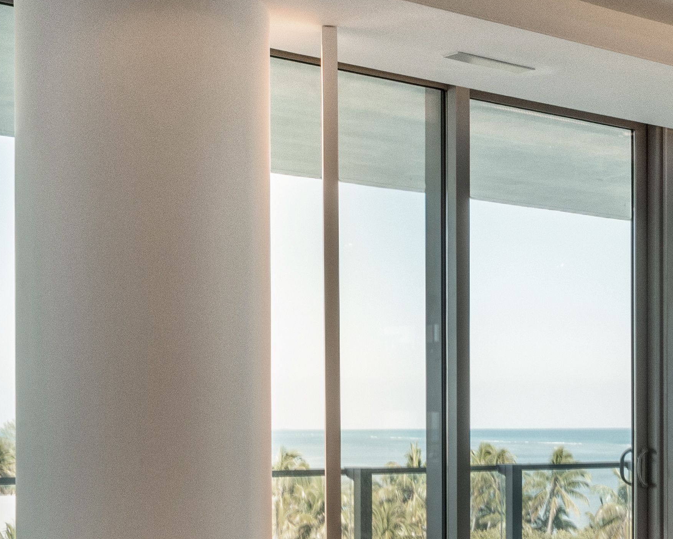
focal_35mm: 71
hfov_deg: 25.3
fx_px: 1414
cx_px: 699
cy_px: 480
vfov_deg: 21.1
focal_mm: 14
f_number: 10
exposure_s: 1/40
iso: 400
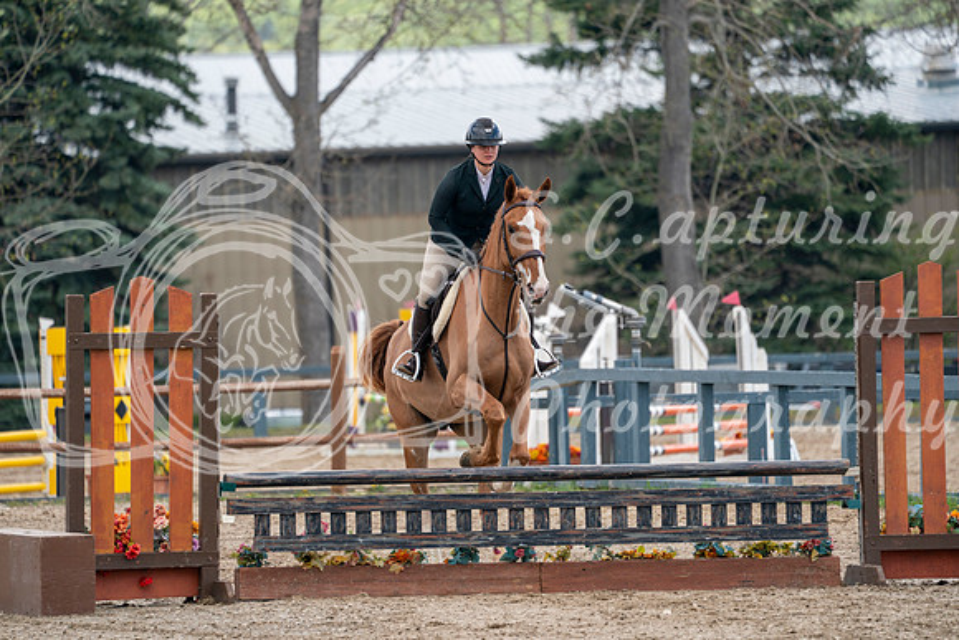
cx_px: 480
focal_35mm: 400
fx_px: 10658
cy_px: 320
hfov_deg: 5.2
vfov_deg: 3.4
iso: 250
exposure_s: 1/500
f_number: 5.6
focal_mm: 400
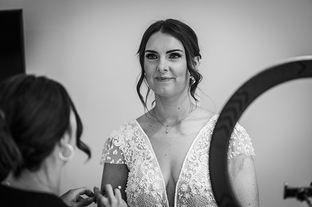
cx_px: 156
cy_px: 104
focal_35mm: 85
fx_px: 736
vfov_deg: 16.1
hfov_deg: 23.9
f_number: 1.8
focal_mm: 85
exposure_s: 1/200
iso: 320
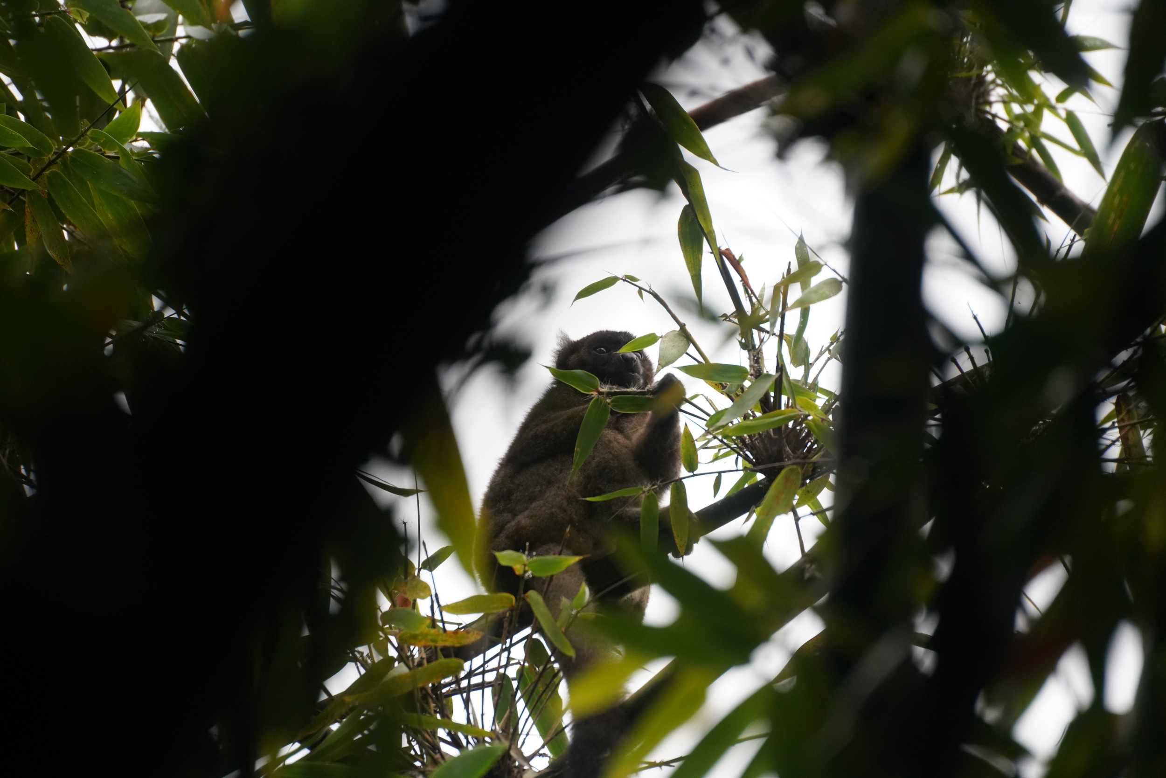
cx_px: 583
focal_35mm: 284
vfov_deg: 4.8
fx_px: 9200
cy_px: 389
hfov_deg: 7.3
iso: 2500
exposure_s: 1/500
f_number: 8
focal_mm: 284
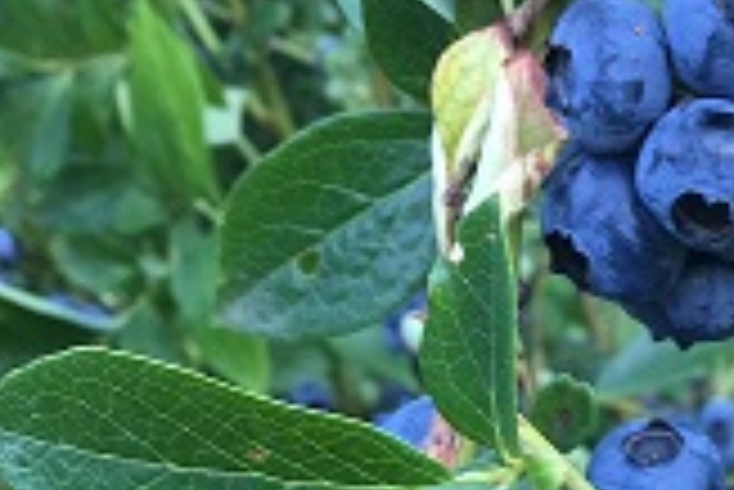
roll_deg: +1.1
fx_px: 1898
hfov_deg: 21.4
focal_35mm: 93
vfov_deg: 13.9
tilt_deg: -12.3
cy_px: 719
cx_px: 657
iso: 32
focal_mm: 4.15
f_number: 2.2
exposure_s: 1/50
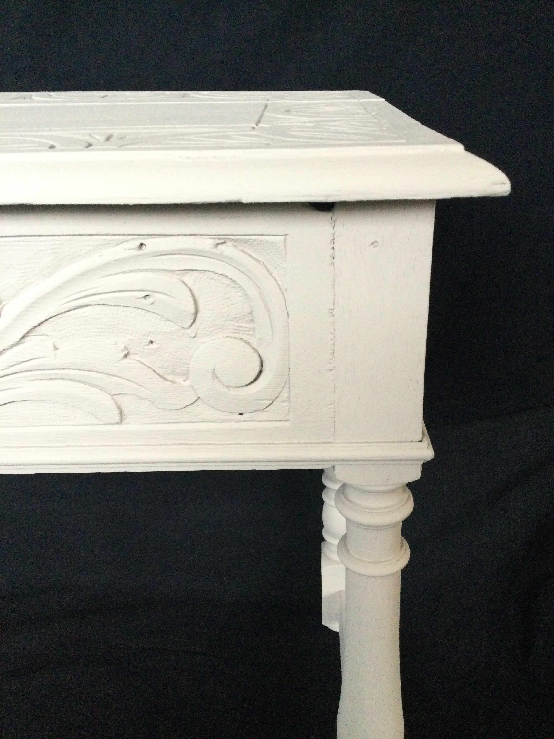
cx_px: 277
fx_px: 662
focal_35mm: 31
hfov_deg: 45.4
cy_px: 370
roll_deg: +1.0
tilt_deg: -25.2
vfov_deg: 58.4
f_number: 2.4
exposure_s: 1/25
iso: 200
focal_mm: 3.3
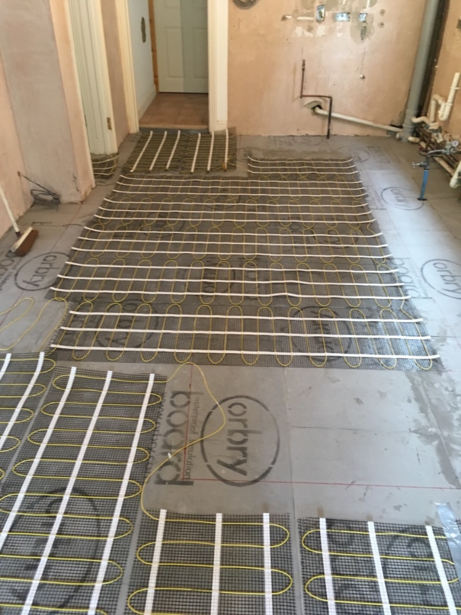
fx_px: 515
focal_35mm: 29
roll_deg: +0.0
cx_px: 230
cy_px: 308
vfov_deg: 61.7
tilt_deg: -34.1
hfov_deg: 48.2
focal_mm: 4.15
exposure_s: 1/33
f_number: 2.2
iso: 160
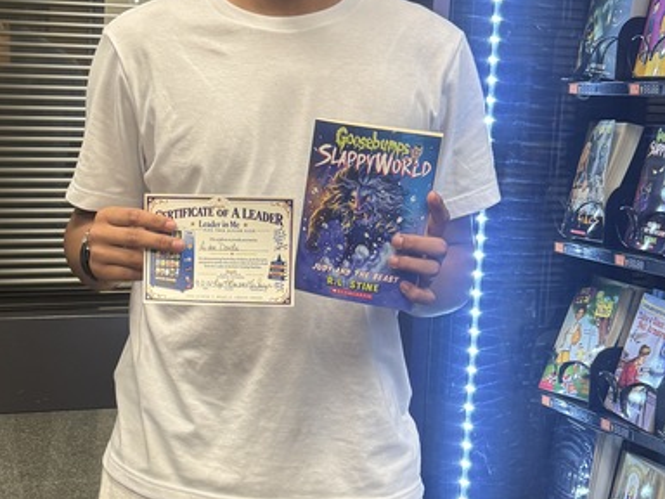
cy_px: 237
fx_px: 1229
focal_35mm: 64
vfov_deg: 22.9
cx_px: 151
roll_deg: -1.2
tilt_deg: -6.9
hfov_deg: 29.7
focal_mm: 6.76
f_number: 1.78
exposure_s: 1/60
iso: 160
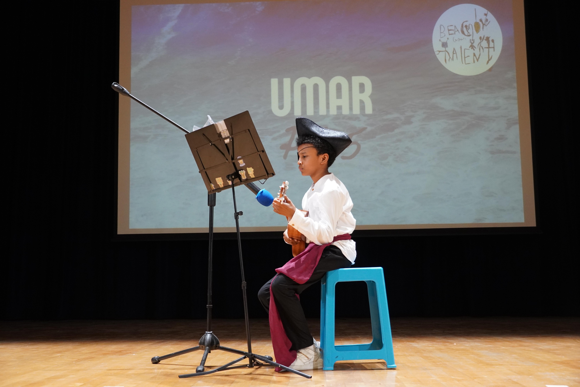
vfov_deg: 29.9
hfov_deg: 43.6
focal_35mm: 45
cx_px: 290
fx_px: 725
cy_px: 194
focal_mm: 30
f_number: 4.5
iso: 2000
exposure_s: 1/160
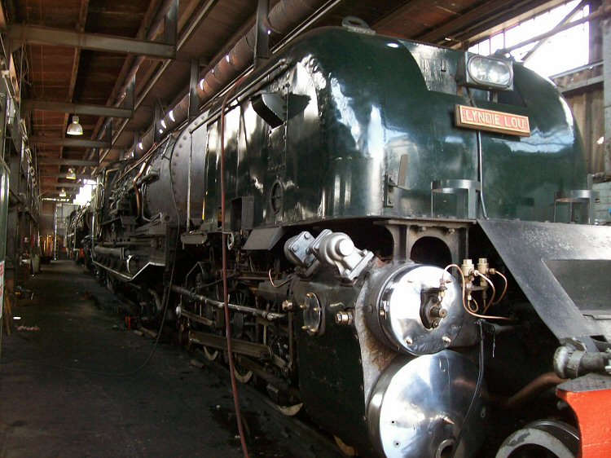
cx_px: 306
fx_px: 635
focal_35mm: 36
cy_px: 229
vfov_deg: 39.6
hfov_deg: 51.4
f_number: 2.7
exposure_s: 1/64
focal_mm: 6
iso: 200
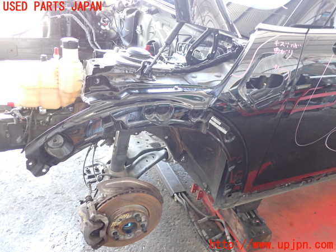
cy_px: 126
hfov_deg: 60.0
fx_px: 291
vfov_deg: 46.8
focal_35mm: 30
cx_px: 168
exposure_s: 1/30
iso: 400
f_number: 2.3
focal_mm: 5.4
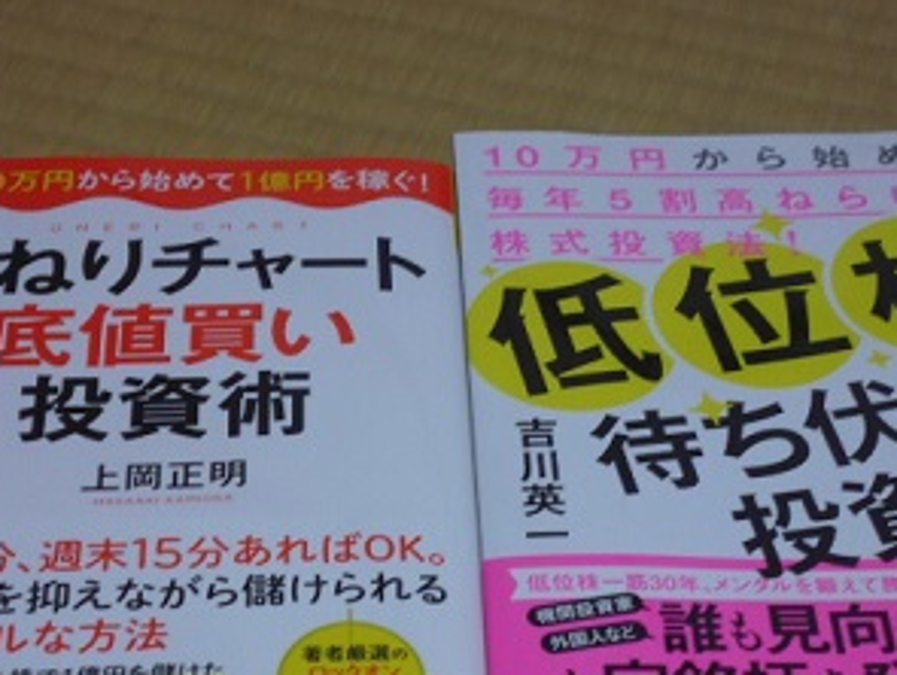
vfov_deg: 16.2
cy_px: 499
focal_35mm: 91
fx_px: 2361
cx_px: 441
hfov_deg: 21.5
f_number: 4.5
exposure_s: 1/15
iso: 400
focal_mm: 10.6
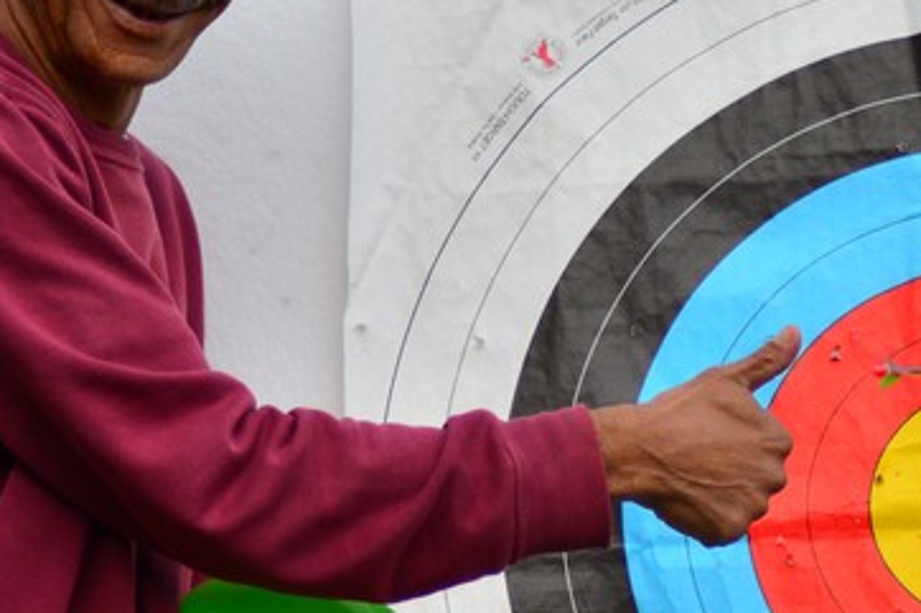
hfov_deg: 6.9
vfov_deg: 4.6
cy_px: 413
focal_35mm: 297
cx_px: 916
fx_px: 7594
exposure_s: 1/1000
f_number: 4
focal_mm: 70
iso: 140
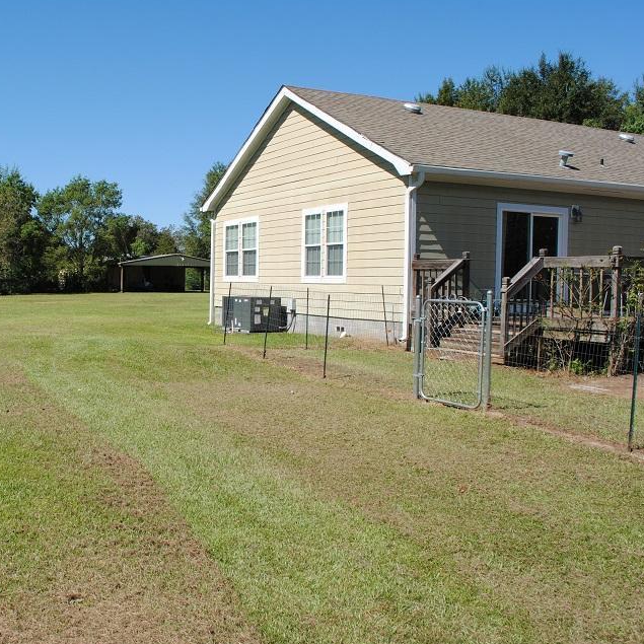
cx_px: 173
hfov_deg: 45.8
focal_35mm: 35
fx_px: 737
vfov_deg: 47.2
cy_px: 321
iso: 100
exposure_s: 1/200
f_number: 9
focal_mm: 18
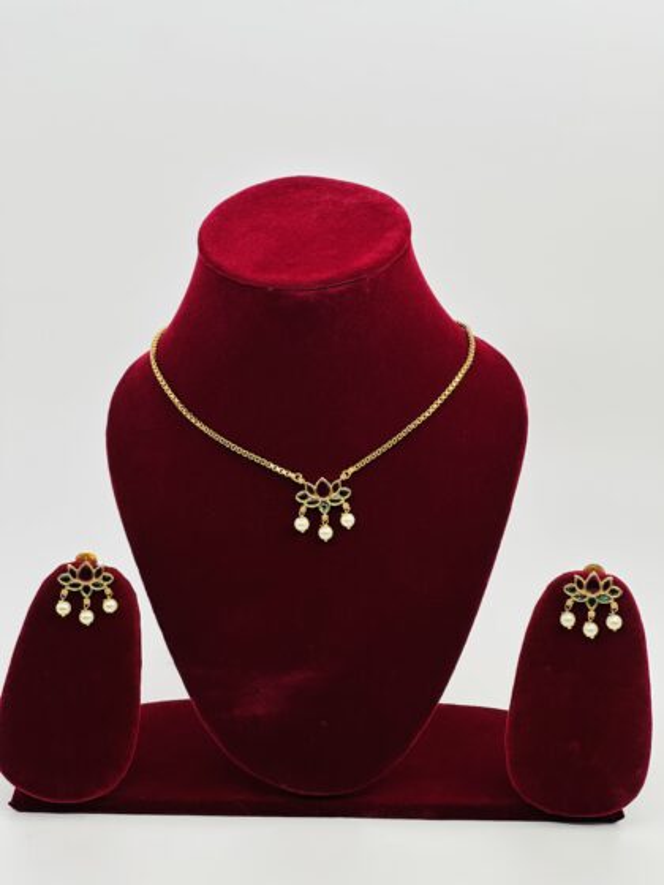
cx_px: 332
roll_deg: -1.5
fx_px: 1969
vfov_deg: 25.3
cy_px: 442
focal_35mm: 77
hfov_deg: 19.1
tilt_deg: -17.8
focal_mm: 9
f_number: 2.8
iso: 32
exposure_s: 1/138
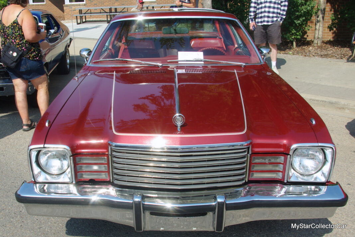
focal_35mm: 30
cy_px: 118
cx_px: 178
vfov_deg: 43.6
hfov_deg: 61.9
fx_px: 296
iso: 100
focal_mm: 20
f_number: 8
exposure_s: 1/250
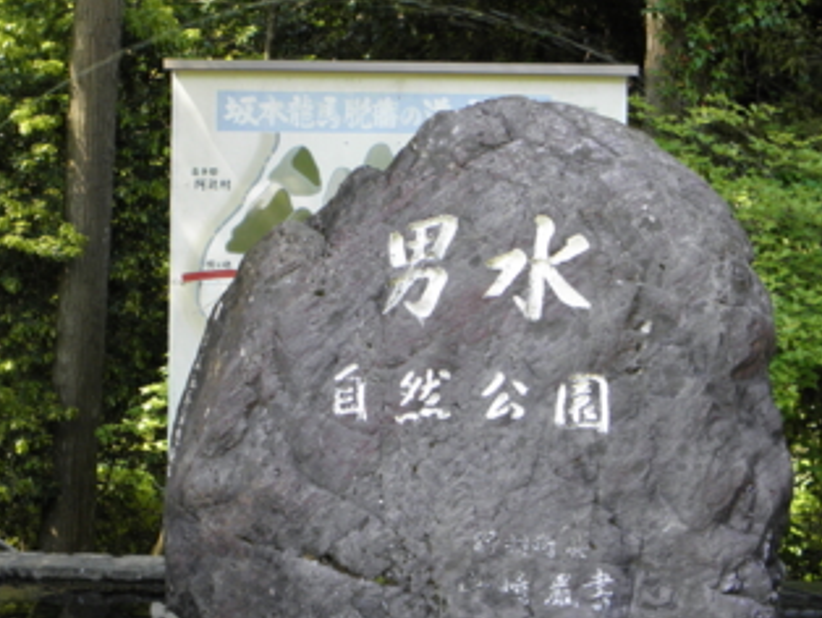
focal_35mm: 70
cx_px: 251
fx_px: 1664
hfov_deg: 27.5
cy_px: 323
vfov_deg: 21.0
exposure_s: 1/50
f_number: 3.9
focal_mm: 7.9
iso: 100
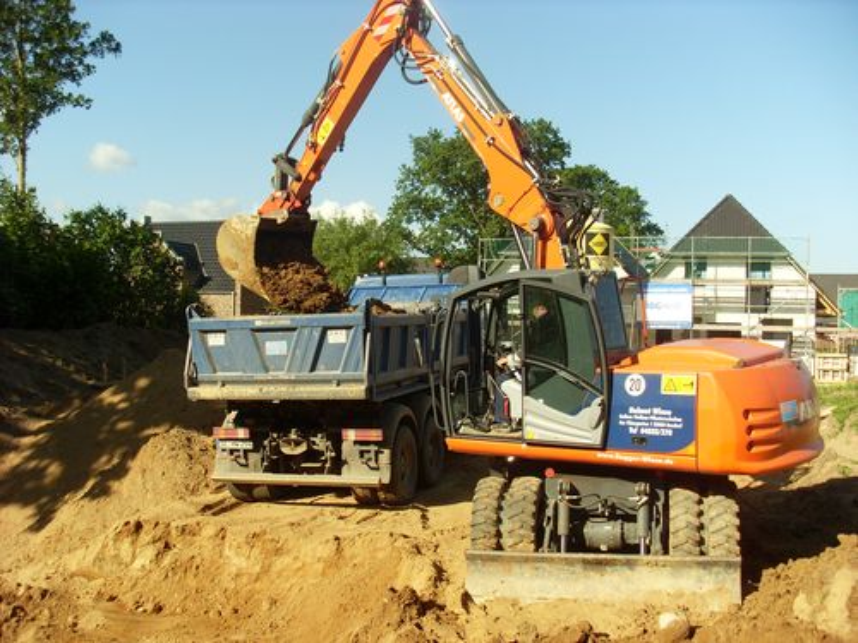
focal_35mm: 38
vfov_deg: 37.7
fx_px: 942
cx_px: 429
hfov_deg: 49.0
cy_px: 322
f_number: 7.7
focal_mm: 6.3
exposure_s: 1/180
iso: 80
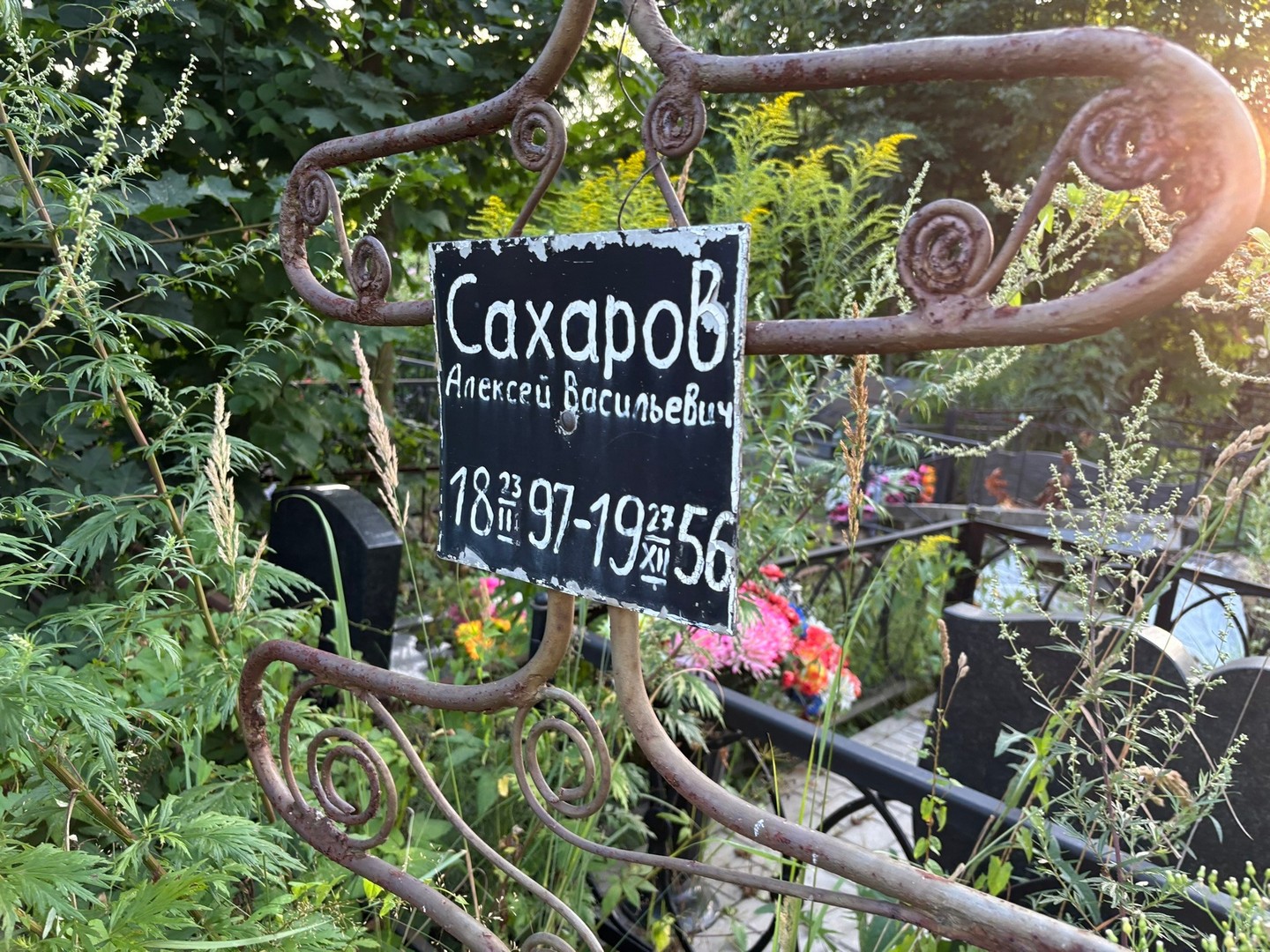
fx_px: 954
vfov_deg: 53.1
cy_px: 476
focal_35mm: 26
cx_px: 635
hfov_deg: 67.3
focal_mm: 5.96
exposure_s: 1/121
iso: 64
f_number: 1.6
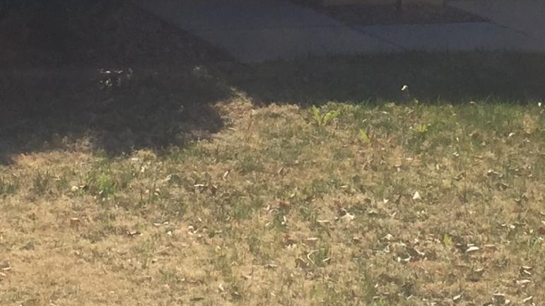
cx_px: 291
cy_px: -55
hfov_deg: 17.4
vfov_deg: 9.7
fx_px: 1777
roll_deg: -1.8
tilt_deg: -4.8
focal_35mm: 123
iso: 32
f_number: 2.2
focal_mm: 4.15
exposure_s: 1/2326
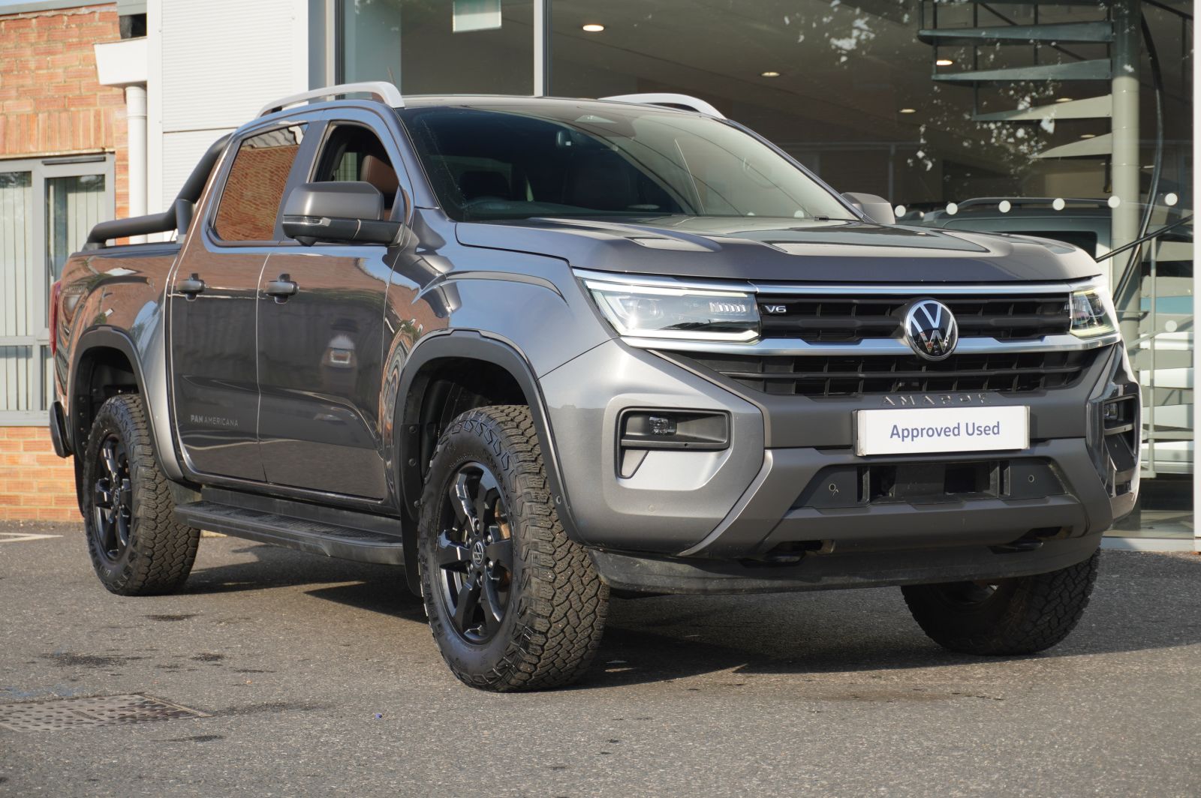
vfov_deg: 18.5
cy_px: 399
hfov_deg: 27.5
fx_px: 2450
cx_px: 600
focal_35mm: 74
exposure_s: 1/200
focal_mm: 49
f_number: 5.6
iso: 125
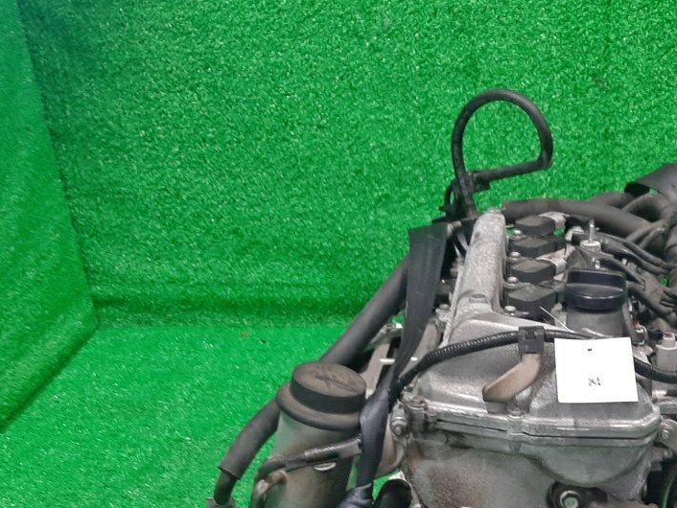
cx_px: 489
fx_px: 1037
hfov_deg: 35.5
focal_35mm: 53
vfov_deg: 26.3
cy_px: 491
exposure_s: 1/50
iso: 127
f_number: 1.7
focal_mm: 3.93
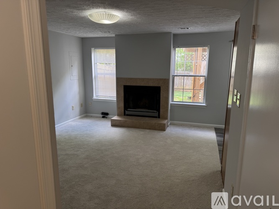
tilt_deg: -12.8
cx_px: 140
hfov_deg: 71.6
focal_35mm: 24
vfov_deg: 56.8
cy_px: 104
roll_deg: -0.1
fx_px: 193
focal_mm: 6.76
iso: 125
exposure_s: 1/60
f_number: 1.78
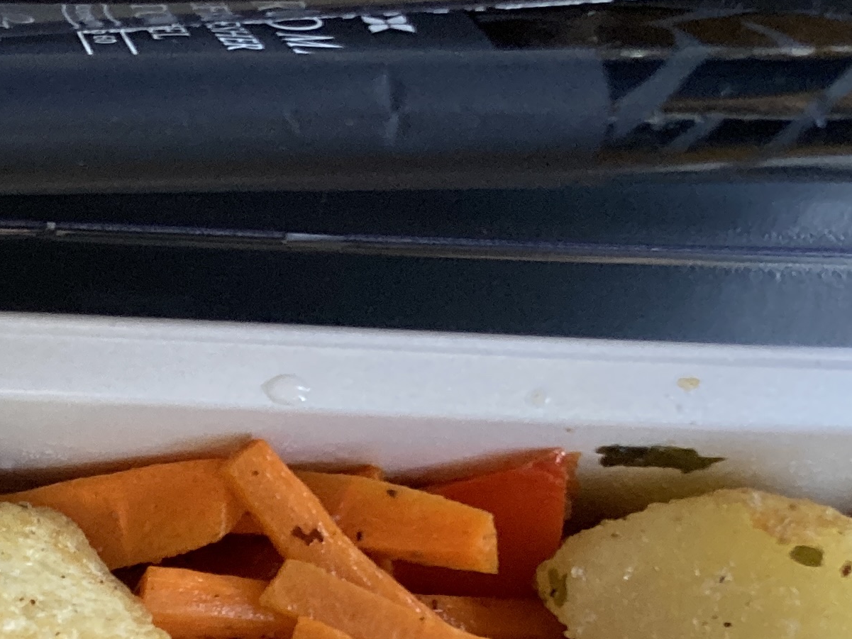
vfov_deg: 14.5
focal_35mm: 94
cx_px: -303
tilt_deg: -84.8
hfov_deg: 19.1
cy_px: 991
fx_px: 2314
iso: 250
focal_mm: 3.99
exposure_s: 1/60
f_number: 1.8
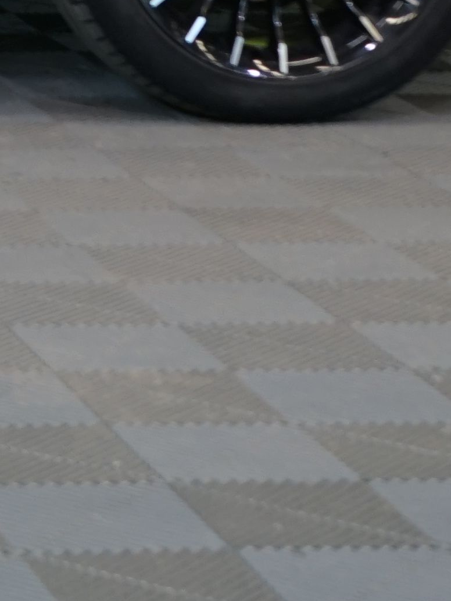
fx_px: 3197
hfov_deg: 7.4
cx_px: -730
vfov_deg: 10.1
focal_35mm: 184
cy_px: -490
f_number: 6.3
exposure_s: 1/40
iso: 640
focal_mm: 33
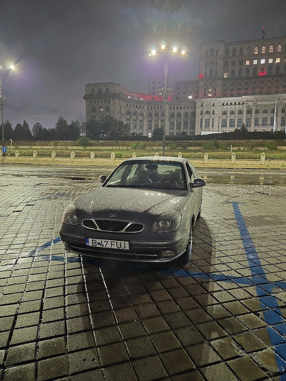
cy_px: 190
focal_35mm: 23
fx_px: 253
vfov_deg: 73.9
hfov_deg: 58.9
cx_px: 143
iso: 2500
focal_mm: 5.4
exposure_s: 1/16.7
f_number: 1.8
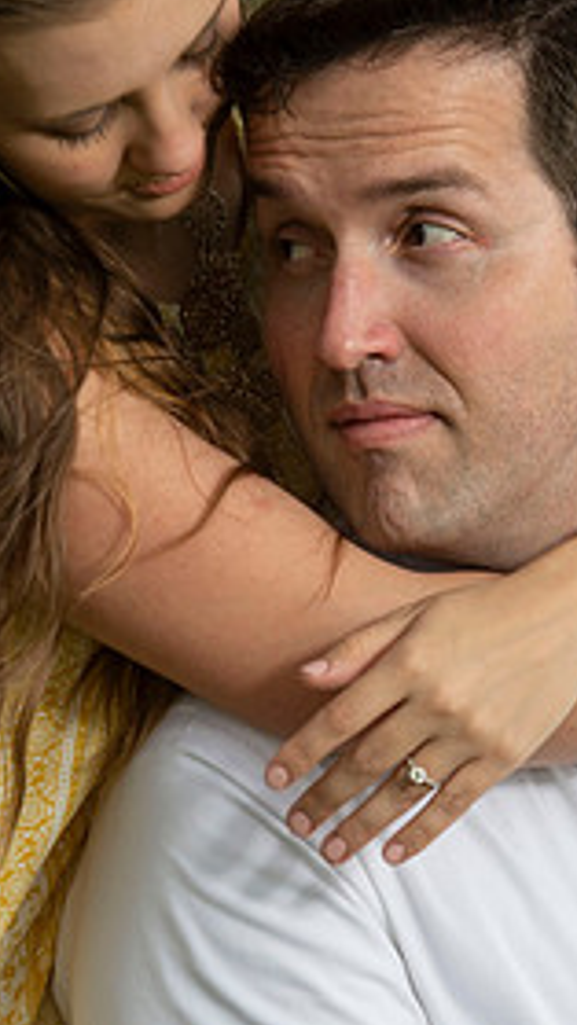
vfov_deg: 5.3
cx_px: 511
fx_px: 11067
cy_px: 501
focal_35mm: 407
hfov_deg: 3.0
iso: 125
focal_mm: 135
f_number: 5.6
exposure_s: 1/125
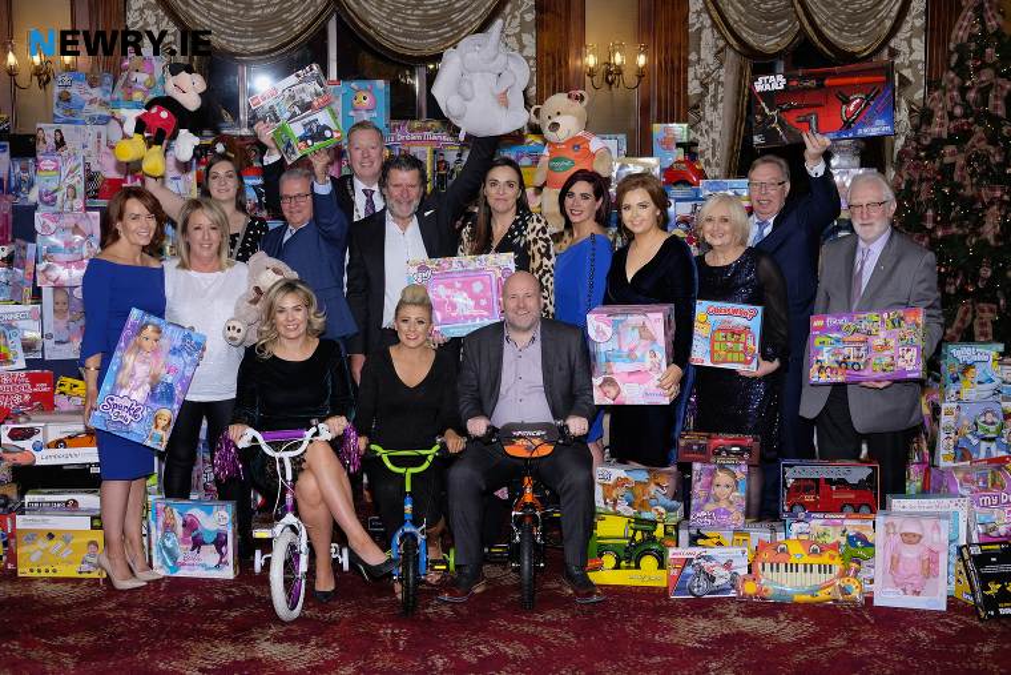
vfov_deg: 25.5
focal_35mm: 53
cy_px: 338
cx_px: 506
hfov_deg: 37.5
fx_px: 1489
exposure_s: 1/160
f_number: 4
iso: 800
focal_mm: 35
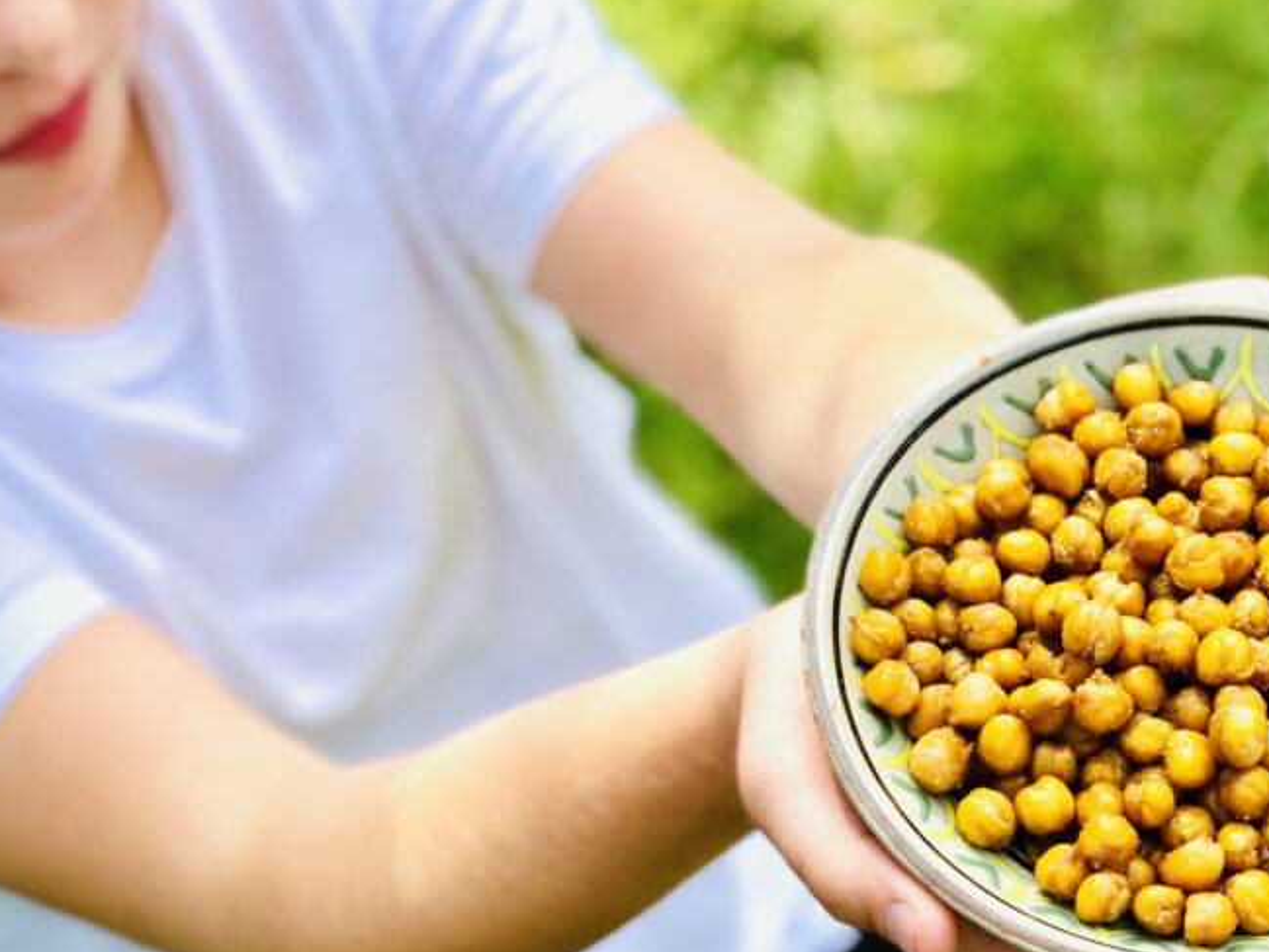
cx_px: 892
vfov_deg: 17.9
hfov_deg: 23.7
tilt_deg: -60.0
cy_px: 647
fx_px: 3007
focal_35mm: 82
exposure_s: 1/298
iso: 16
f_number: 2.4
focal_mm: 6
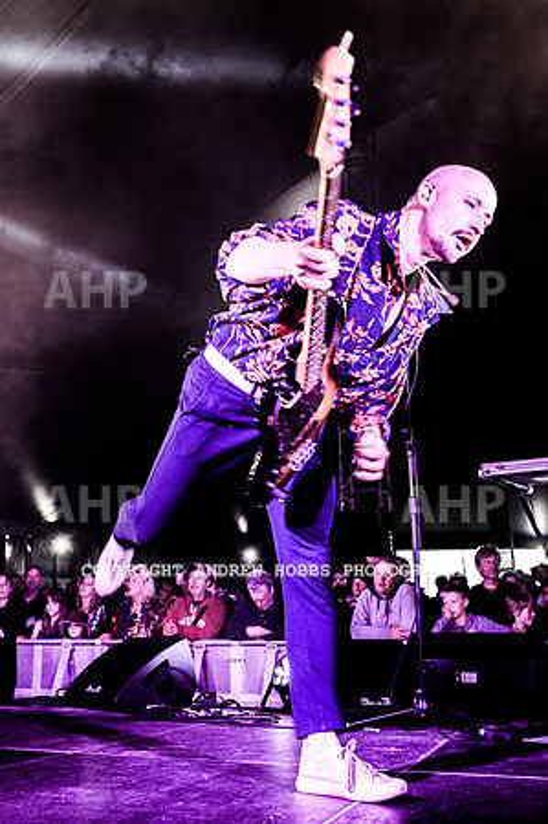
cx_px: 247
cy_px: 361
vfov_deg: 47.0
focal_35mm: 41
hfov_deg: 32.3
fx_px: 946
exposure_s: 1/250
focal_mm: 24
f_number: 2.8
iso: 1600
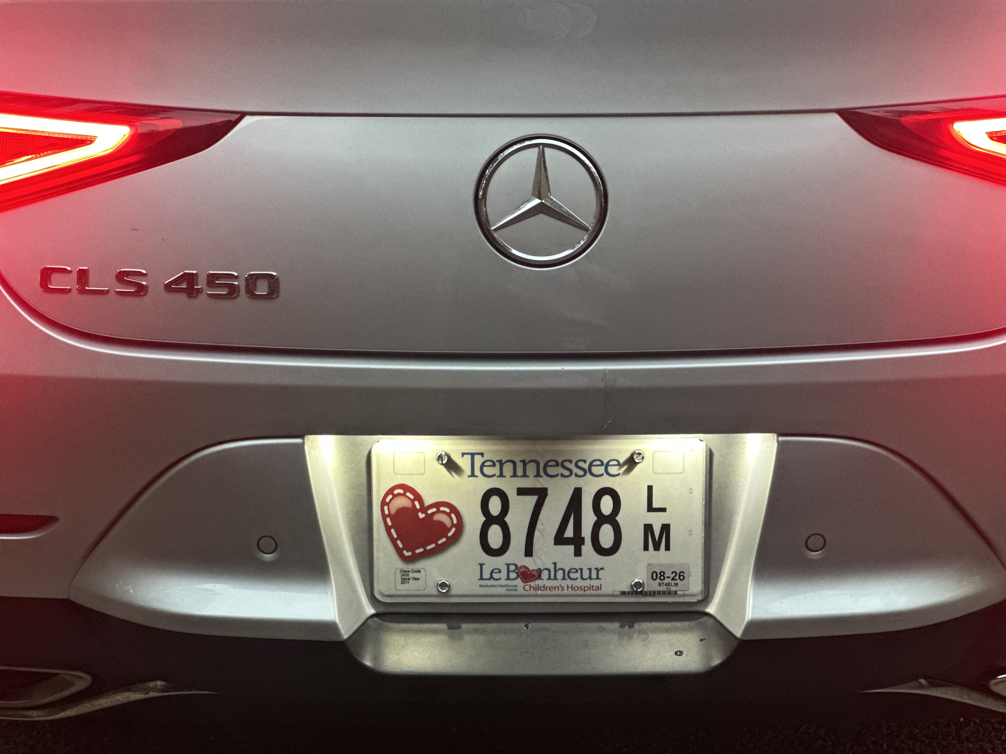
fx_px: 2238
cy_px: 377
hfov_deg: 25.3
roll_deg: +0.4
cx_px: 503
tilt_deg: -25.8
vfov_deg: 19.1
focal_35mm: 77
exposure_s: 1/19
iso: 400
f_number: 2.8
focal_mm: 9
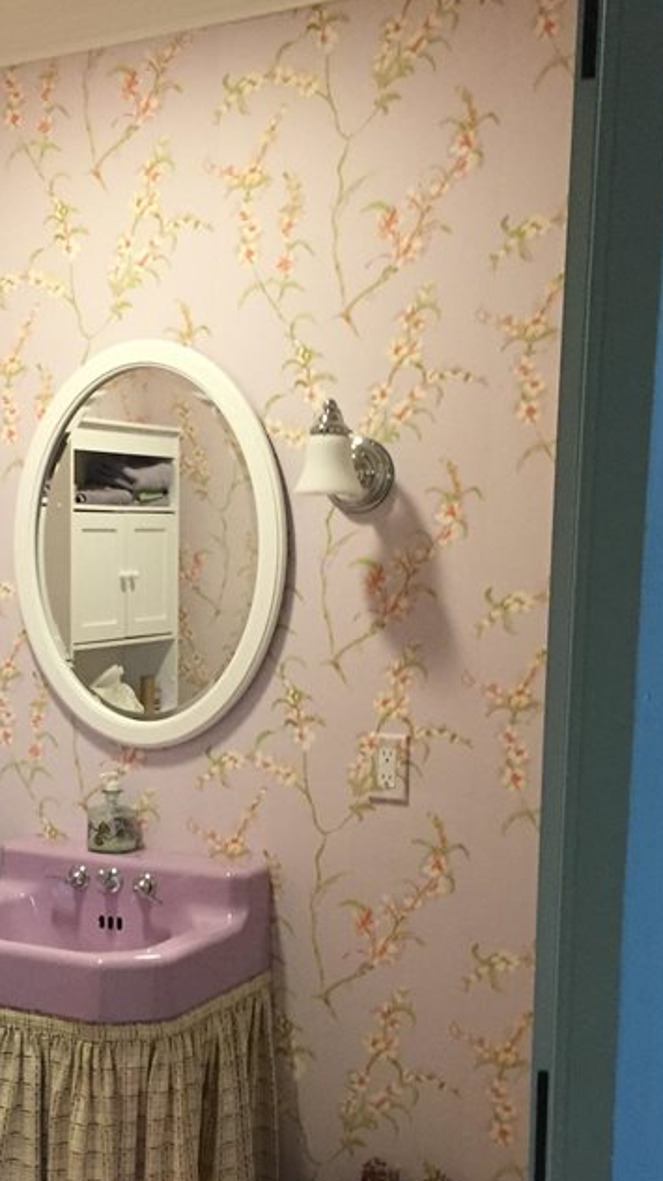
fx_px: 1502
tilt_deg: -4.9
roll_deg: -0.4
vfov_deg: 42.7
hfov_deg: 24.4
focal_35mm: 48
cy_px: 699
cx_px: 103
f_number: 2.2
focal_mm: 4.15
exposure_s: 1/33
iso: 250
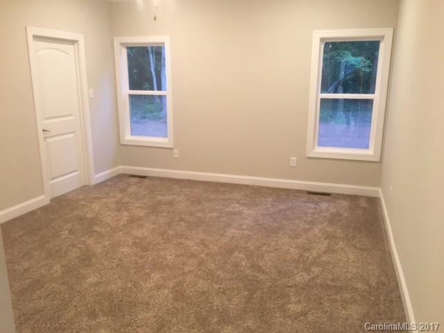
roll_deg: +0.2
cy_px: 166
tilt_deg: -12.7
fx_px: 372
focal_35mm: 29
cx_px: 222
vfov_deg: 48.2
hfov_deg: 61.7
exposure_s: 1/30
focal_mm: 4.15
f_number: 2.2
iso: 100
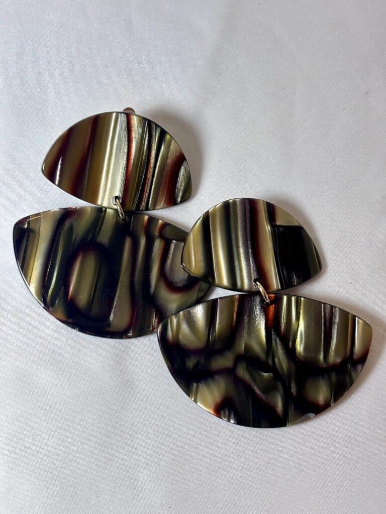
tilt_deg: -79.1
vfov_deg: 36.8
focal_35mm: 52
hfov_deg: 28.0
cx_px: 193
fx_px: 773
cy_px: 257
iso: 25
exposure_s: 1/104
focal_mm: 5.96
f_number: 1.6
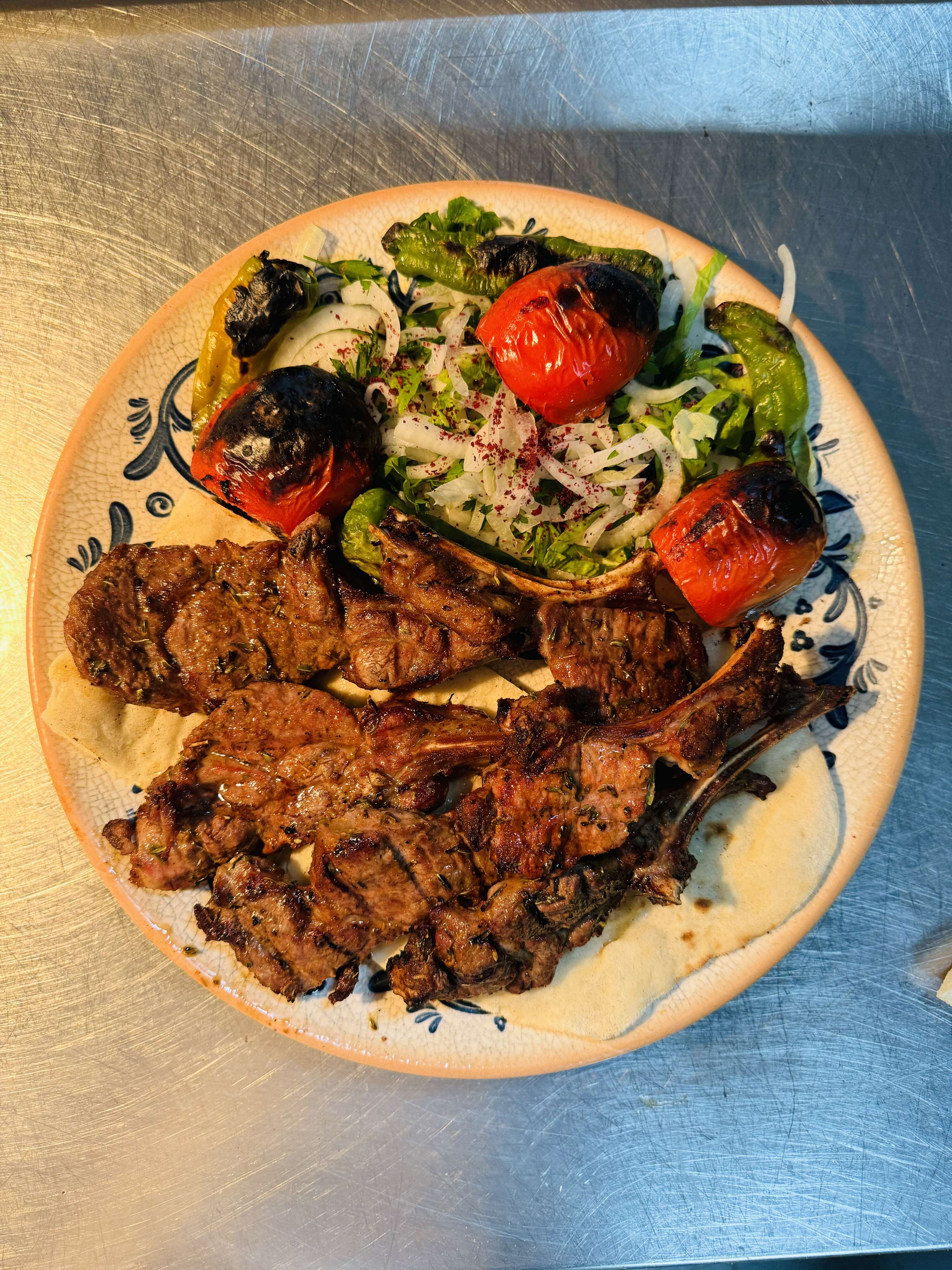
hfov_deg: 56.8
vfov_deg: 71.6
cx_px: 476
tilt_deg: -86.1
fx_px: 880
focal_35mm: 24
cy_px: 635
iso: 200
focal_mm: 6.76
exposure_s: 1/100
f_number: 1.78
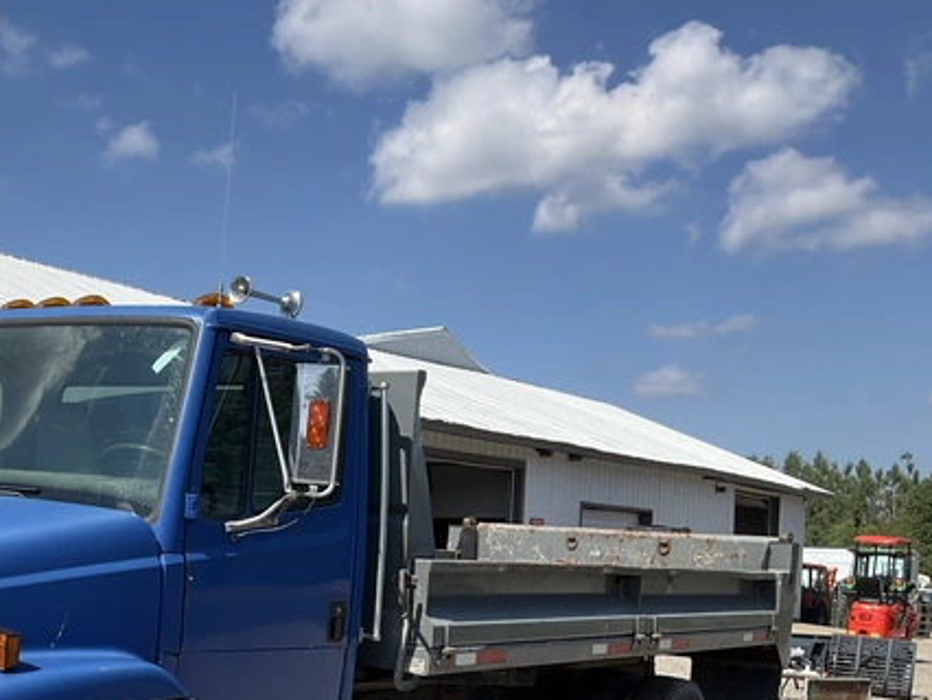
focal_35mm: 51
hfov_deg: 35.8
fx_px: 1374
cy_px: 609
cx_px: 147
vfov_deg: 27.7
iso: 25
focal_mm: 3
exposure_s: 1/1984
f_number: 1.8
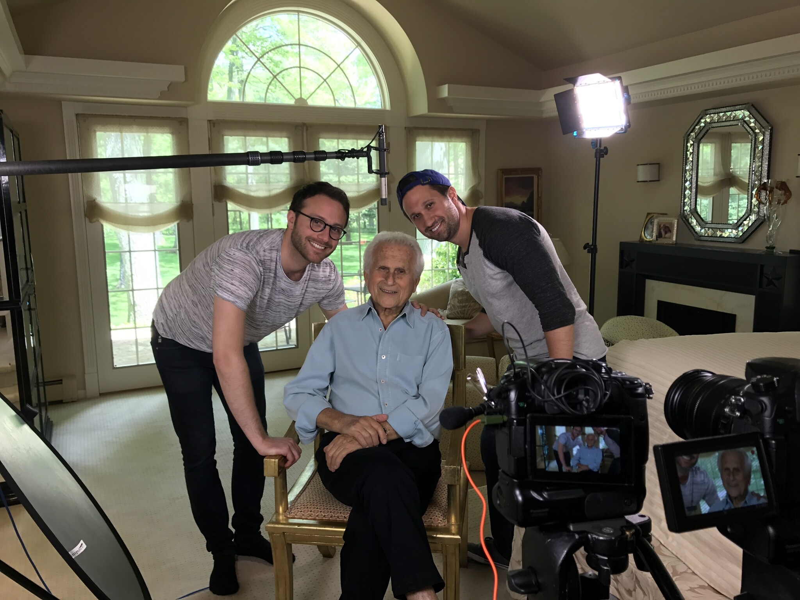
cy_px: 300
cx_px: 400
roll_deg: +0.7
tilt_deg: -7.6
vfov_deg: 49.7
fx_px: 647
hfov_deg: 63.4
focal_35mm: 28
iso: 25
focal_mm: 3.99
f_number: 1.8
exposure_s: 1/40
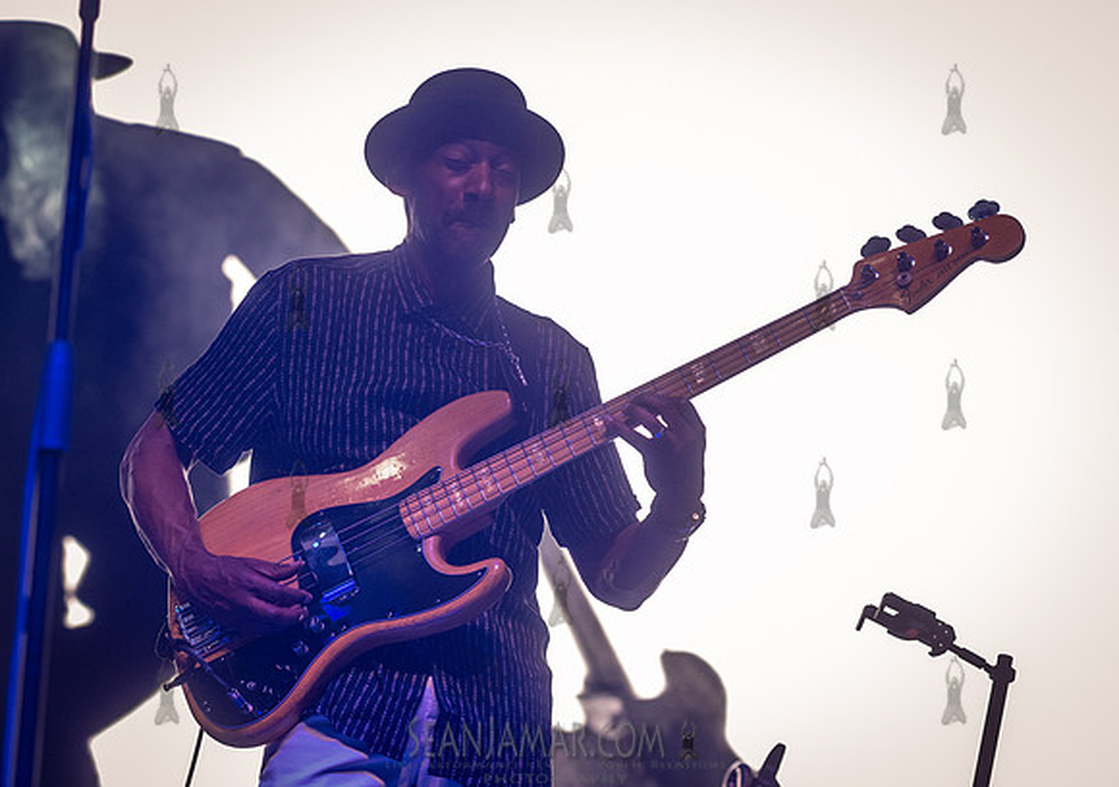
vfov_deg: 14.1
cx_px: 556
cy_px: 412
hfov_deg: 20.0
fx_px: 3175
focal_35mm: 100
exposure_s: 1/500
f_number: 4.5
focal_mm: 92
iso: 4000
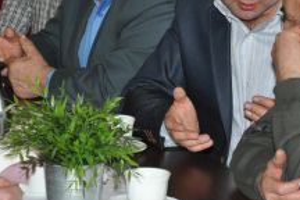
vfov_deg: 6.0
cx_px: 179
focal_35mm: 229
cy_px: 29
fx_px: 1908
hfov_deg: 9.0
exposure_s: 1/60
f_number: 5.3
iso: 800
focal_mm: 66
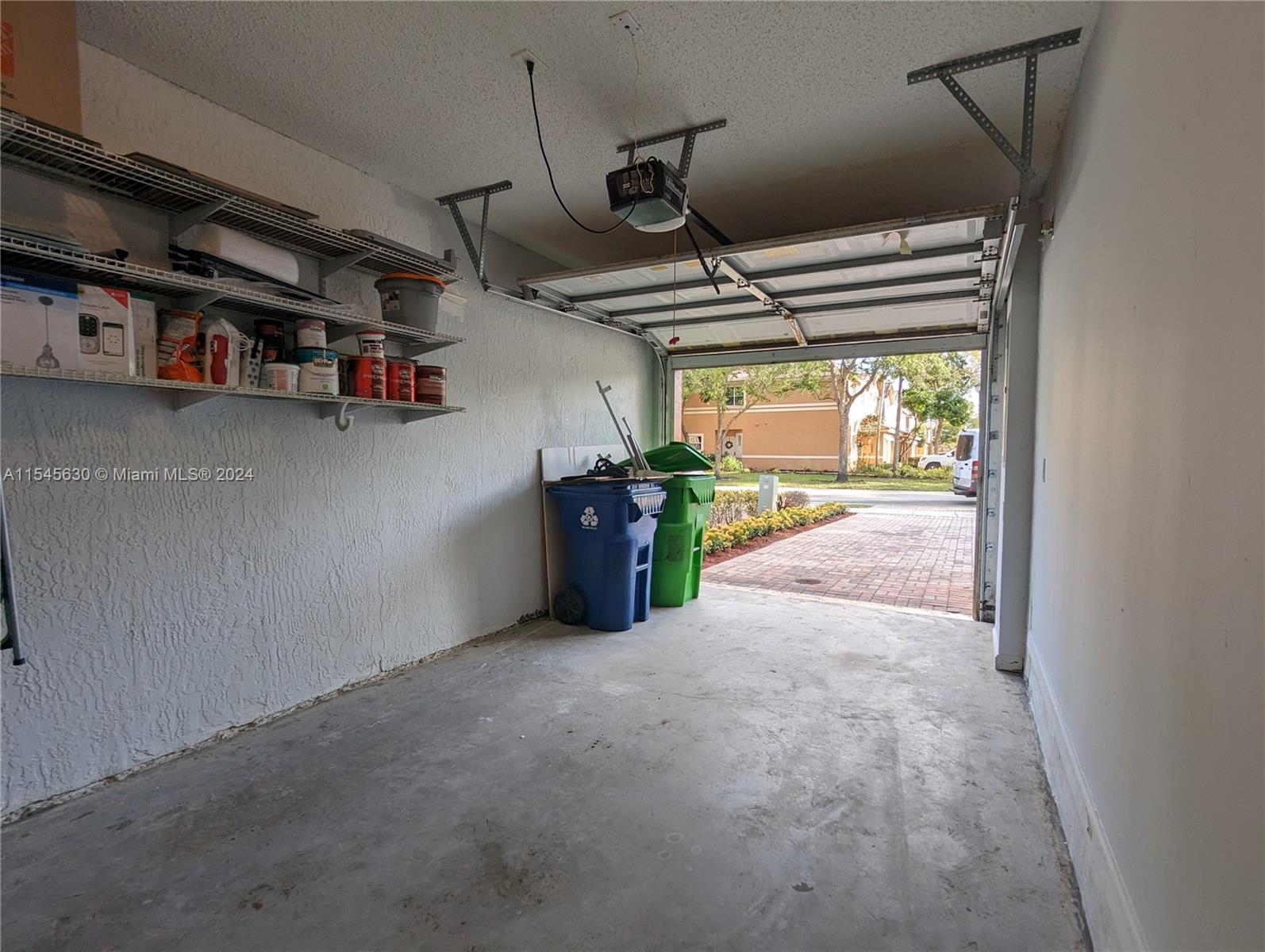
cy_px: 476
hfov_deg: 94.4
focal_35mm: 16
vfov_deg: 78.2
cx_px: 632
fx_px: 585
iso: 56
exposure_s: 1/183
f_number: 2.2
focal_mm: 2.35
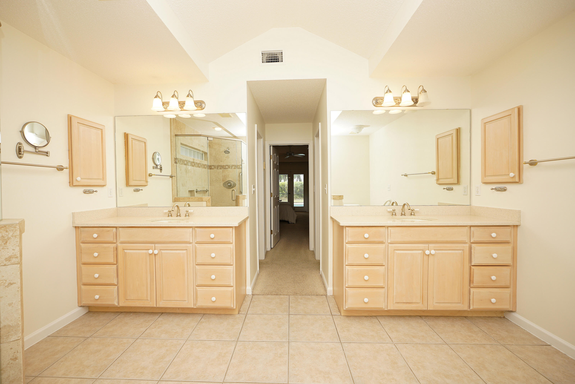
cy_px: 192
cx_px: 288
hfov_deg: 100.4
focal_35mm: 15
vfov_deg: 77.3
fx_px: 240
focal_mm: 10
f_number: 4
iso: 100
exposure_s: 1/60
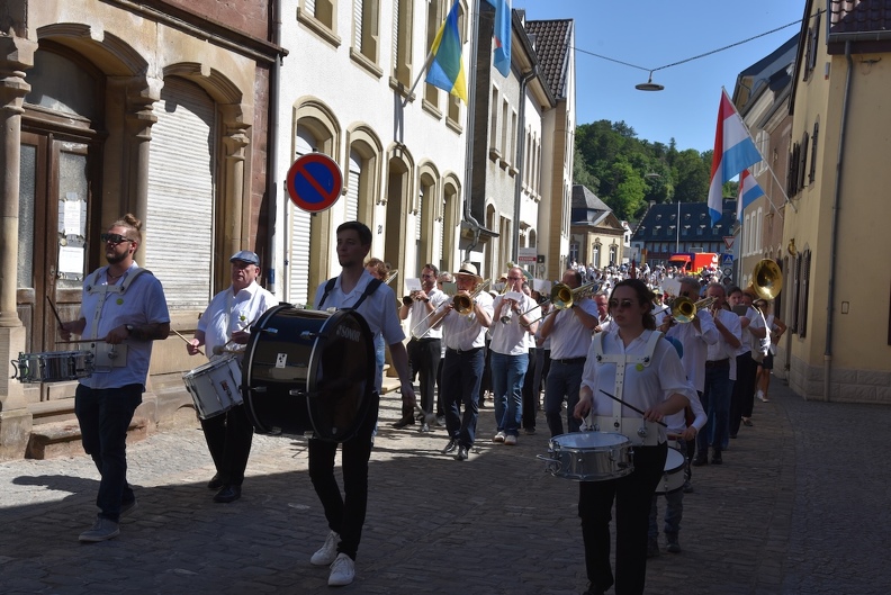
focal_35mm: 48
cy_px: 298
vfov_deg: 28.1
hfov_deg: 41.1
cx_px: 446
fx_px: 1189
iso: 200
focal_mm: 48
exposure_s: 1/320
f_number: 9
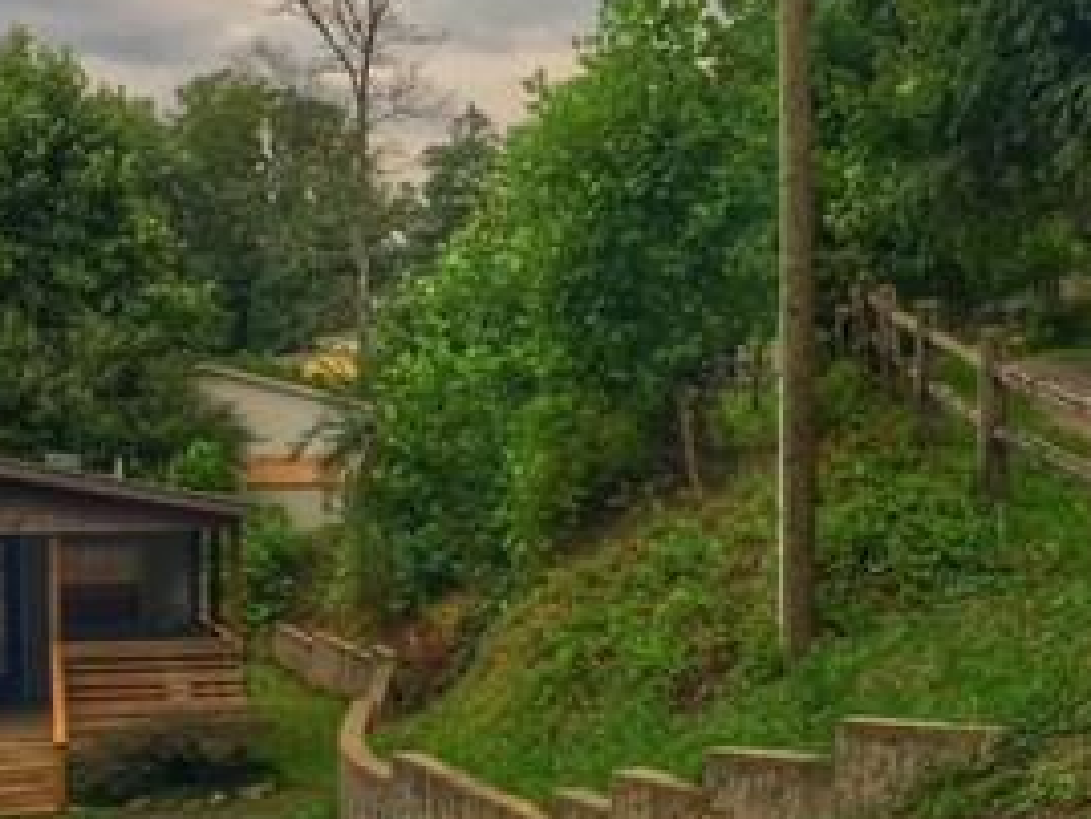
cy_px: 604
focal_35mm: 69
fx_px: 2176
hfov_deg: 28.1
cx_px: 637
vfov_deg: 21.2
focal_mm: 4.15
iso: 25
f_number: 2.2
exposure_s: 1/358
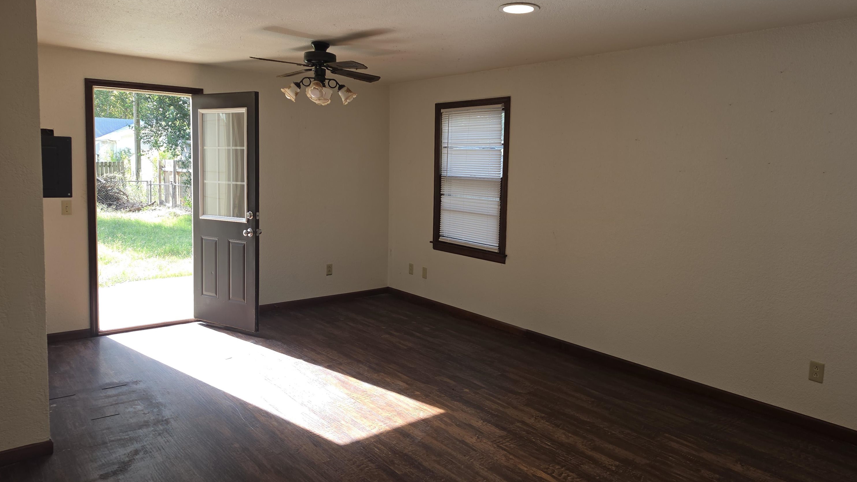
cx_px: 435
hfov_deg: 71.9
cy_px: 210
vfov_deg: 44.3
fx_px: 591
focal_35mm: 26
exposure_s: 1/120
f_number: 1.4
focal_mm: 6.5
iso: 20
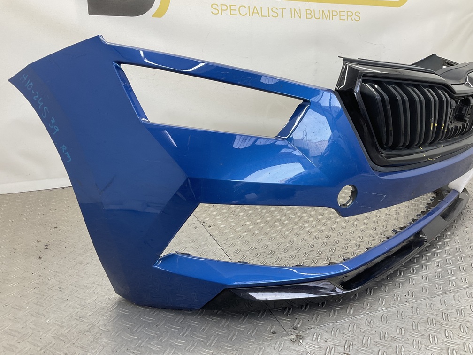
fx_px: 396
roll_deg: -2.5
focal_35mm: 29
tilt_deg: -17.3
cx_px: 236
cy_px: 178
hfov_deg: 61.7
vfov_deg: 48.2
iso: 32
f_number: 1.8
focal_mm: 3
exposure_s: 1/120
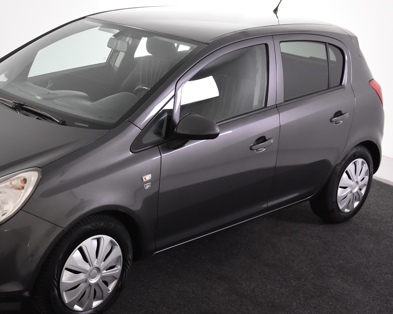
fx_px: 710
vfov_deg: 25.0
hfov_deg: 30.5
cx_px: 105
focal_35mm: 61
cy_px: 151
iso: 1600
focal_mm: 28
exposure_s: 1/80
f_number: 4.5
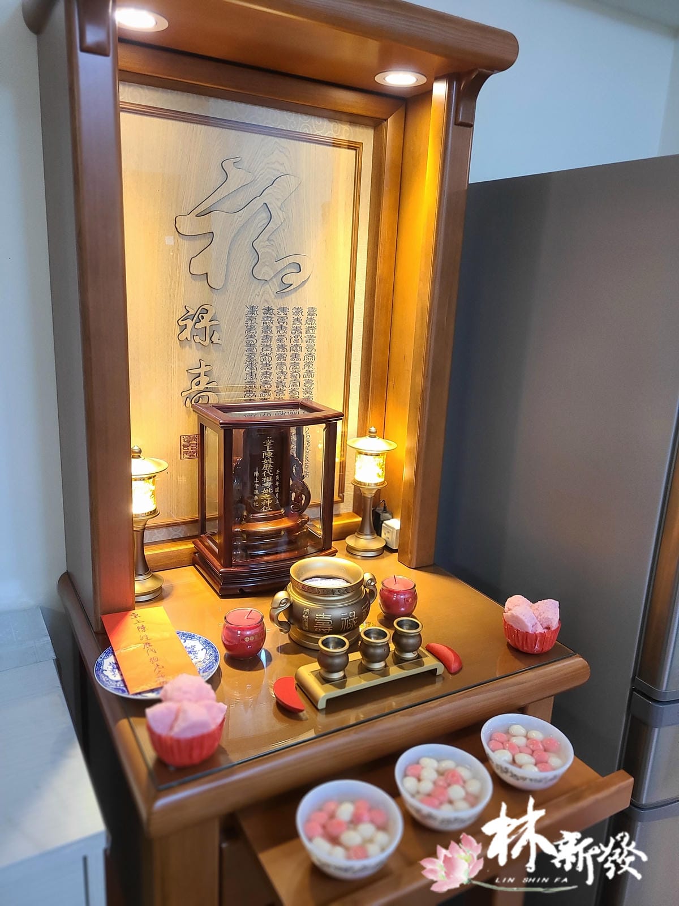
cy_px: 453
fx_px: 680
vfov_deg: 67.3
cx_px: 340
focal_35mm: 26
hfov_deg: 53.1
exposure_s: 1/120
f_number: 1.8
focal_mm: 5.4
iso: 320
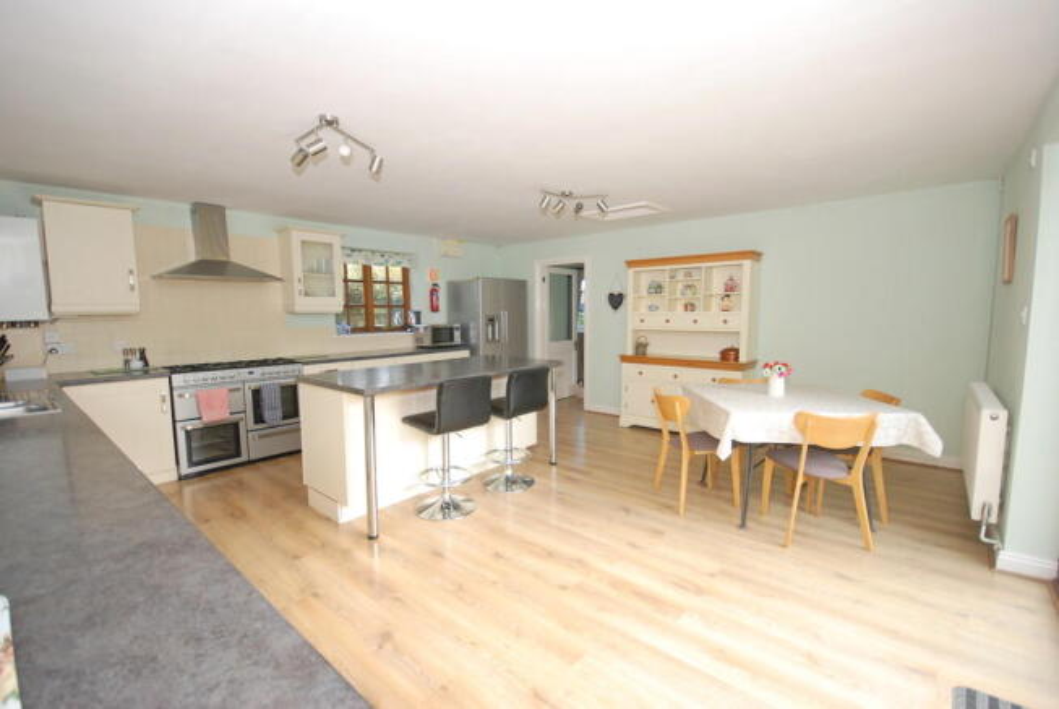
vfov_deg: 77.5
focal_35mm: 15
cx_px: 530
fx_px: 442
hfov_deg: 100.3
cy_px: 354
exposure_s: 1/60
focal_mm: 10
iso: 200
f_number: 4
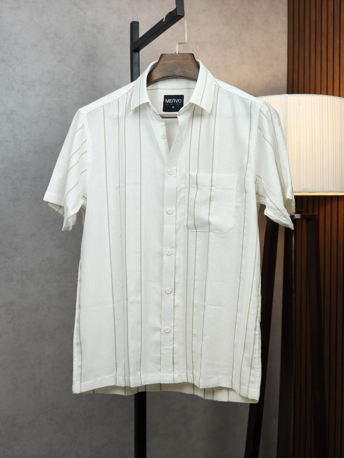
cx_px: 172
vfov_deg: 38.2
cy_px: 229
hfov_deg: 29.1
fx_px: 663
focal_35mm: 50
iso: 117
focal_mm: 7.1
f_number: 2
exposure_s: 1/101
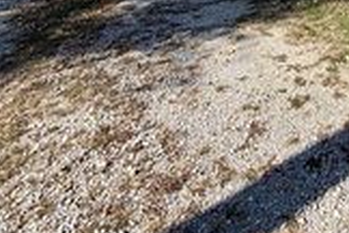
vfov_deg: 23.1
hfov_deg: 38.0
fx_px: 436
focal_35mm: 45
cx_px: 362
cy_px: -131
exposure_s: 1/770
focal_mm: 2.22
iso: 25
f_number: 2.2
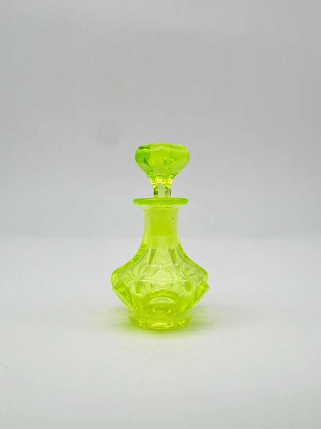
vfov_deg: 71.6
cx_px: 160
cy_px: 214
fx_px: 297
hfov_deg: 56.8
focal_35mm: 24
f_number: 2.2
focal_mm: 2.22
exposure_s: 1/603
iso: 32
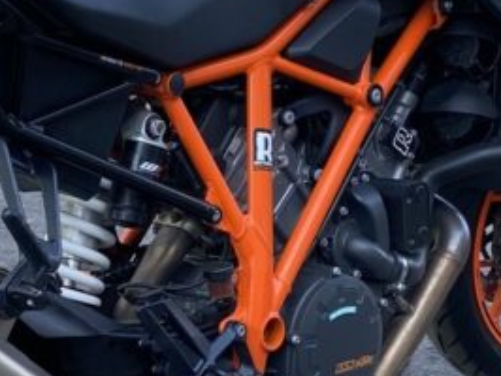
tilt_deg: -23.1
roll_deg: -3.3
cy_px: 188
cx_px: 68
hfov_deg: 19.3
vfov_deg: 14.8
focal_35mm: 100
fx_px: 1449
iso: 32
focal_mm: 4.25
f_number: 1.8
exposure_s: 1/295
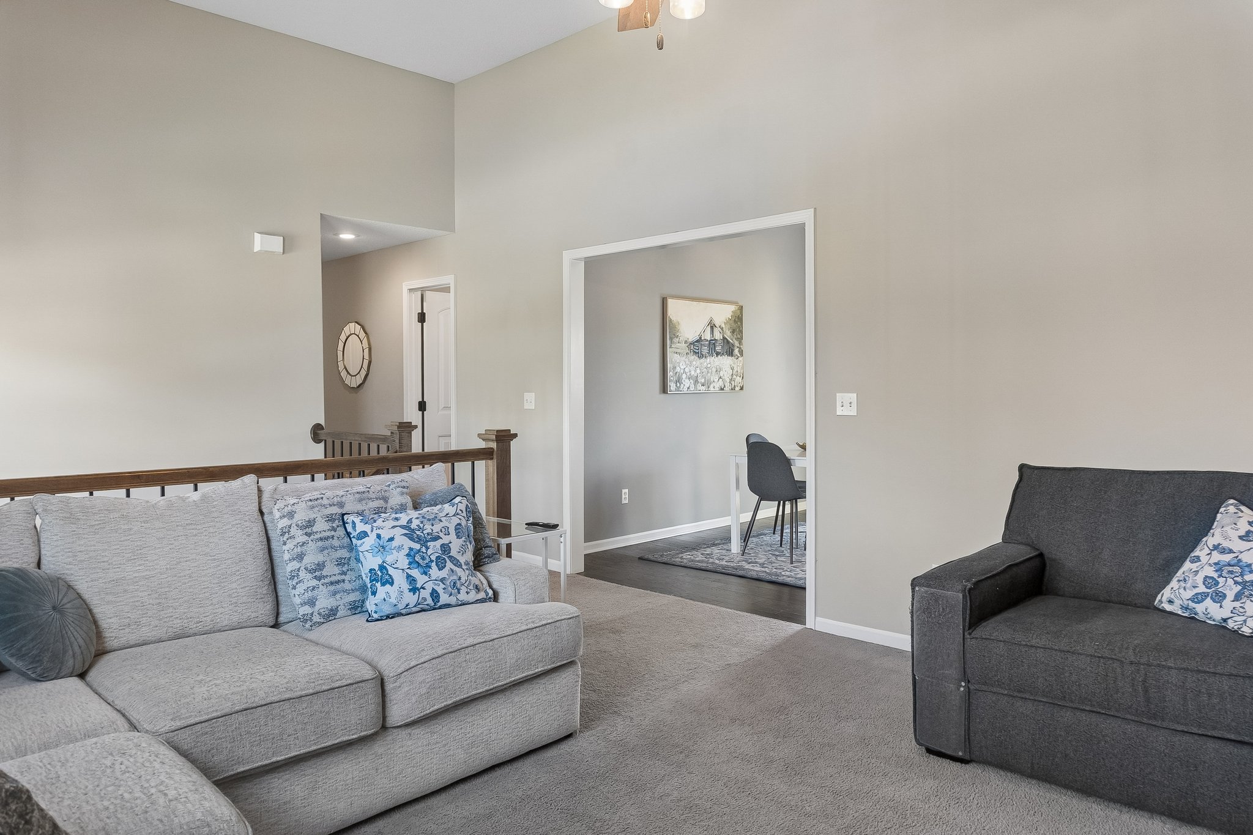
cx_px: 626
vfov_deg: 53.1
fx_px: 835
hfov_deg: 73.7
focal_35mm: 24
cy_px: 418
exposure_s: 1/25
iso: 500
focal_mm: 16
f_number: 6.3
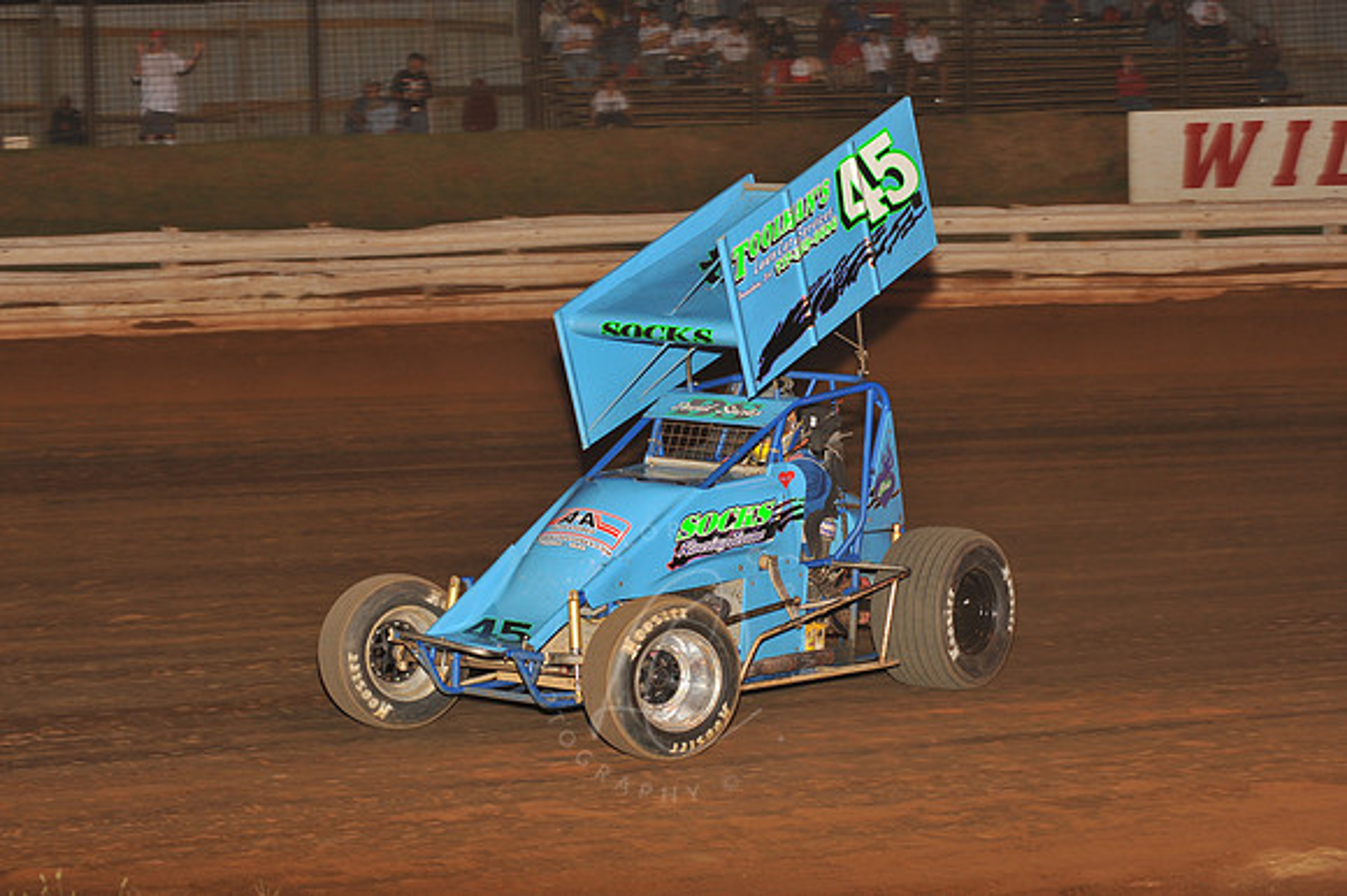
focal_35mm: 86
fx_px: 3216
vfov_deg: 15.9
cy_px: 448
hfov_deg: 23.7
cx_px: 674
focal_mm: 86
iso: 800
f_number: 6.3
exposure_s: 1/320
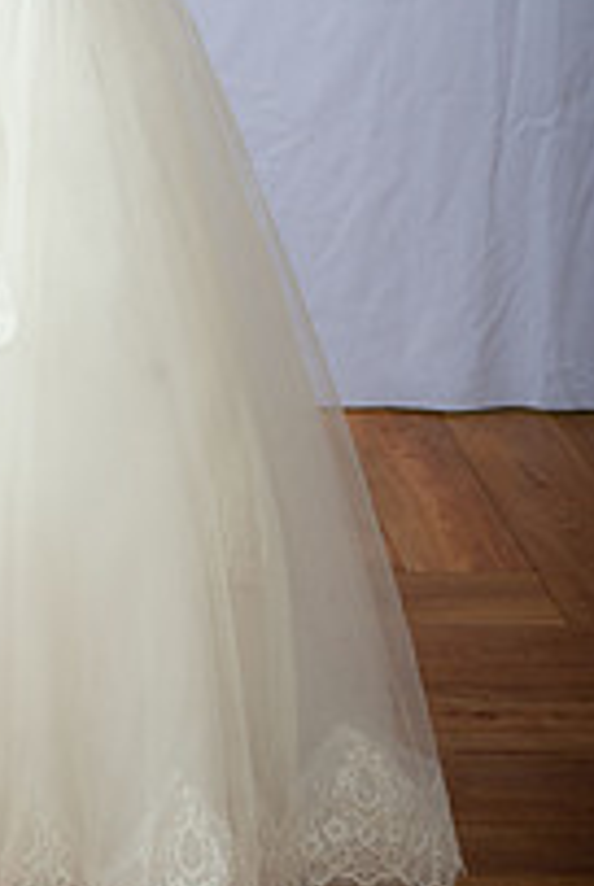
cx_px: 24
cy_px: 48
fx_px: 2836
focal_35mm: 115
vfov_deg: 17.4
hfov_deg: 11.8
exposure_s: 1/200
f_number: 6.3
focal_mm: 52
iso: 250
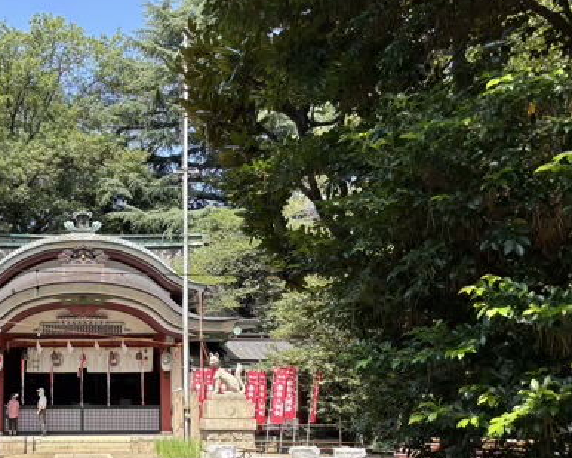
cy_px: 345
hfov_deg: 38.5
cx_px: 98
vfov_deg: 32.1
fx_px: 779
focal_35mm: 46
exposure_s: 1/702
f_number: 1.6
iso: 50
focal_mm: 5.96
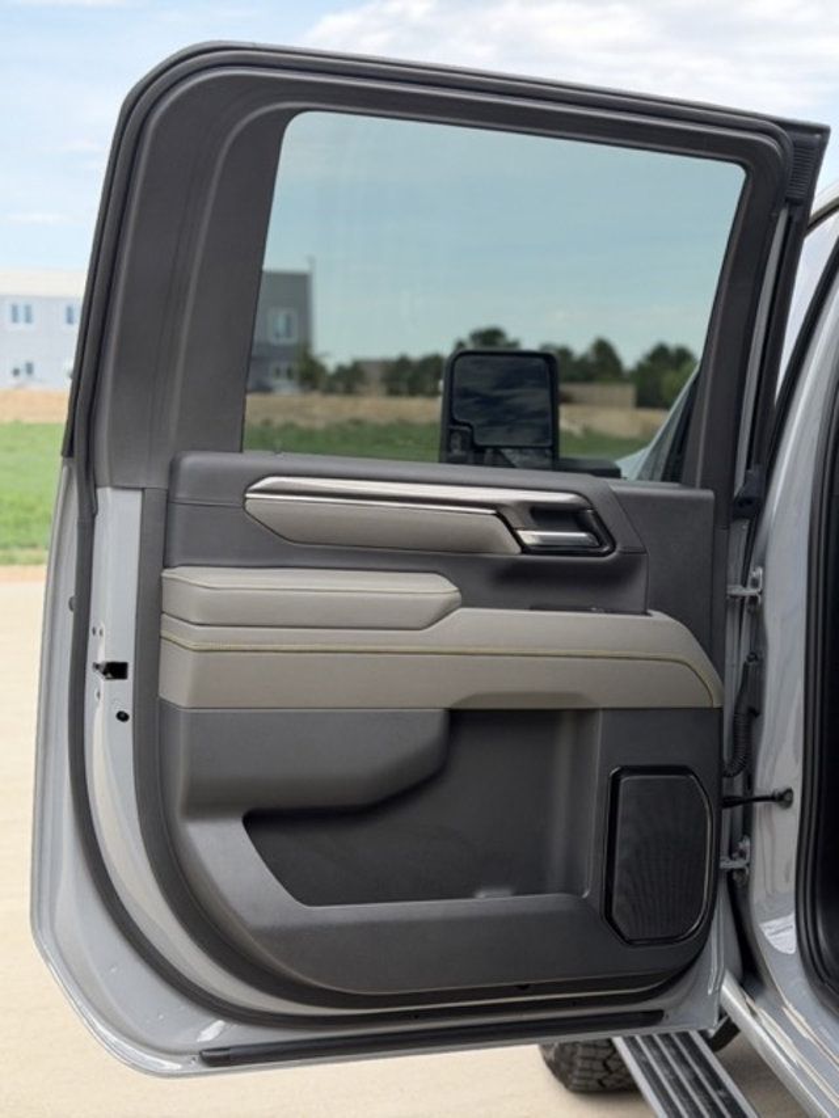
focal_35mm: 48
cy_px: 559
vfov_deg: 39.7
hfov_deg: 30.3
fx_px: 1551
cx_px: 420
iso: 100
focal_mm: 6.76
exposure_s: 1/846
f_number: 1.78
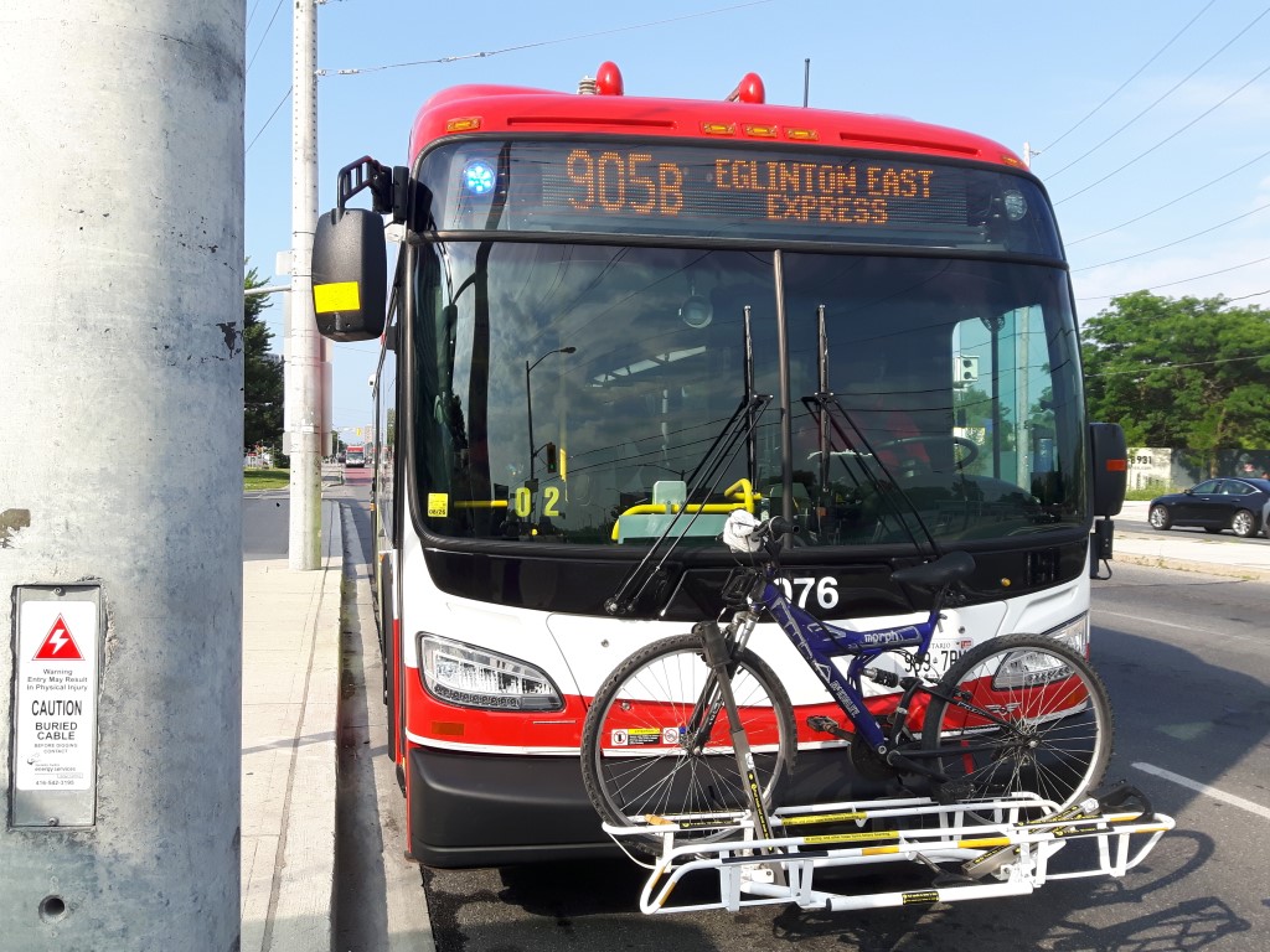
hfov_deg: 58.4
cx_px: 635
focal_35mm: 31
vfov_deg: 45.4
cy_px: 476
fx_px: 1137
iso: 40
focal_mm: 3.7
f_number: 1.9
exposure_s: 1/738
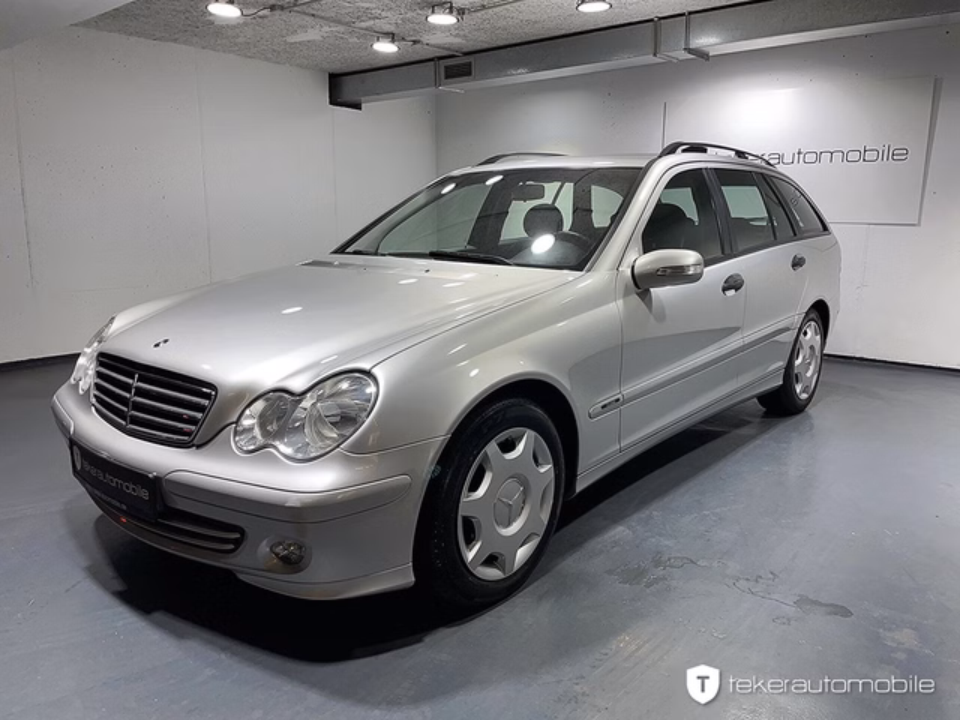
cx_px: 480
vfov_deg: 53.1
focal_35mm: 26
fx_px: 721
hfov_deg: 67.3
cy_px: 360
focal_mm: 4.2
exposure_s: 1/100
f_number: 1.6
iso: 50
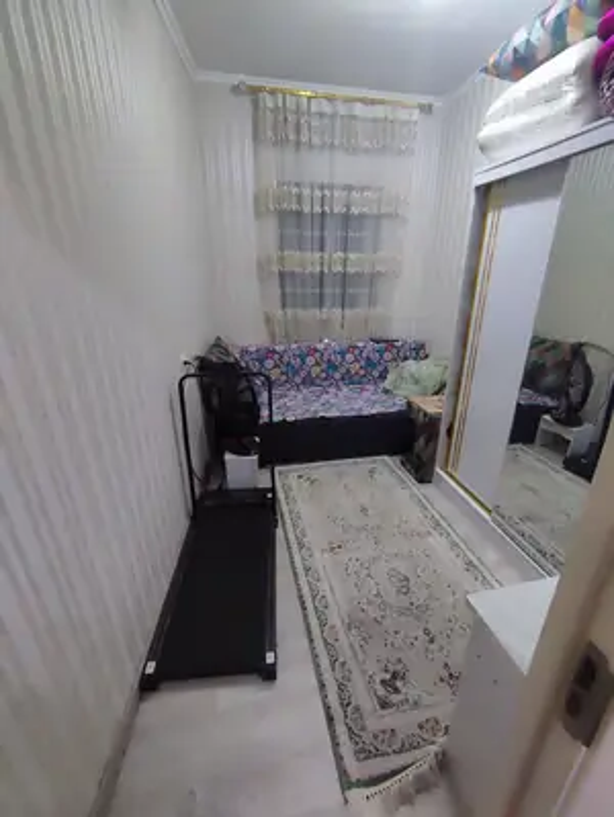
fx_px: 378
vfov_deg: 94.4
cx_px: 307
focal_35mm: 16
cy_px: 408
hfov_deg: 78.2
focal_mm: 1.65
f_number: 2.2
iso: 282
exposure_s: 1/30
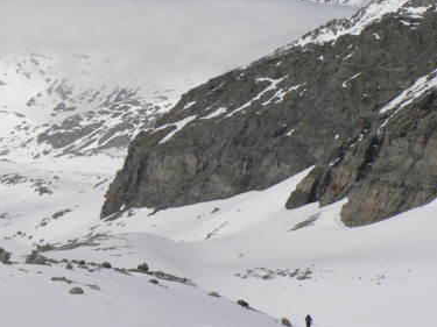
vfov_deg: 13.0
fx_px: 1426
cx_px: 72
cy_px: 40
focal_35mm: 113
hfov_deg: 17.2
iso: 80
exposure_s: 1/640
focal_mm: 8.8
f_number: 7.1
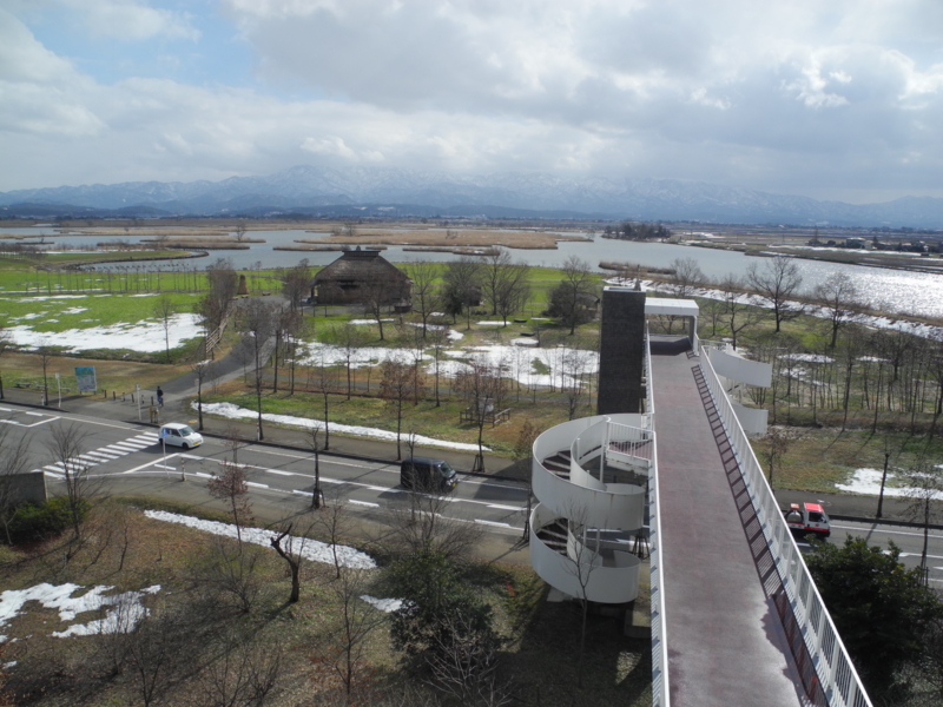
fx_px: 763
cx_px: 472
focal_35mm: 28
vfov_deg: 49.7
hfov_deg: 63.4
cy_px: 354
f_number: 4.5
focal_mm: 6
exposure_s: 1/976
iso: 100
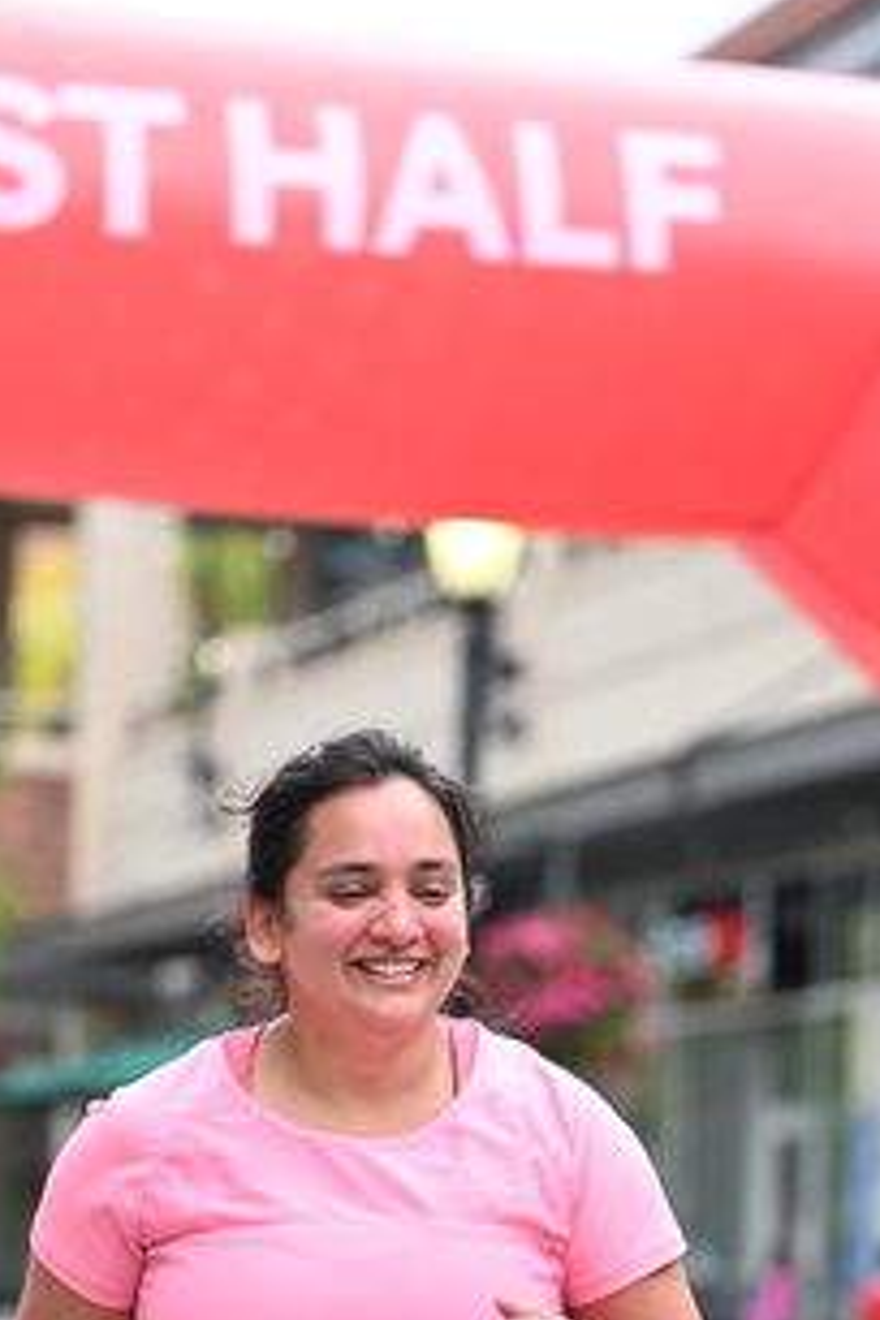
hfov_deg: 8.7
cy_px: 996
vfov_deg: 13.0
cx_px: 572
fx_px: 5793
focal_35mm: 158
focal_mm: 88
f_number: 2.8
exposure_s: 1/1600
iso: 640
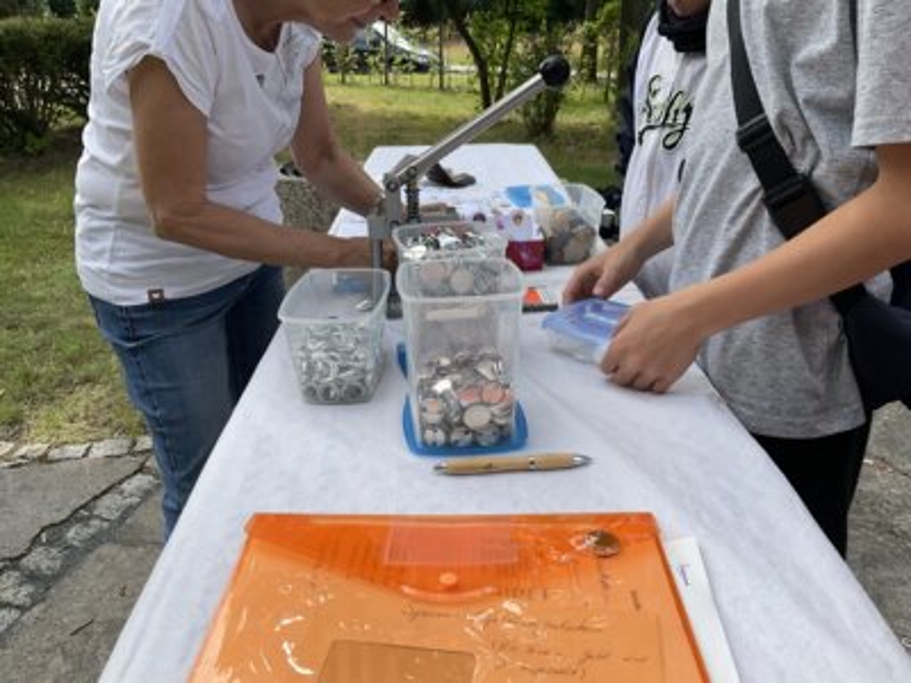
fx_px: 763
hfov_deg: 61.7
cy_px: 342
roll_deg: -0.6
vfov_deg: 48.2
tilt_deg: -25.0
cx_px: 456
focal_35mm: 29
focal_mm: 3
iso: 16
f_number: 1.8
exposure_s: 1/1168
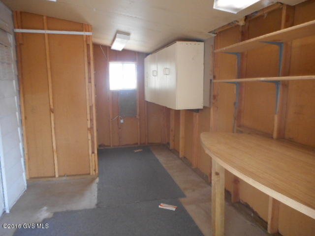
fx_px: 227
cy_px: 118
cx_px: 158
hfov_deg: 69.4
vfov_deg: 54.9
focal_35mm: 25
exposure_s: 1/30
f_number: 3.7
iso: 360
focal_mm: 4.5
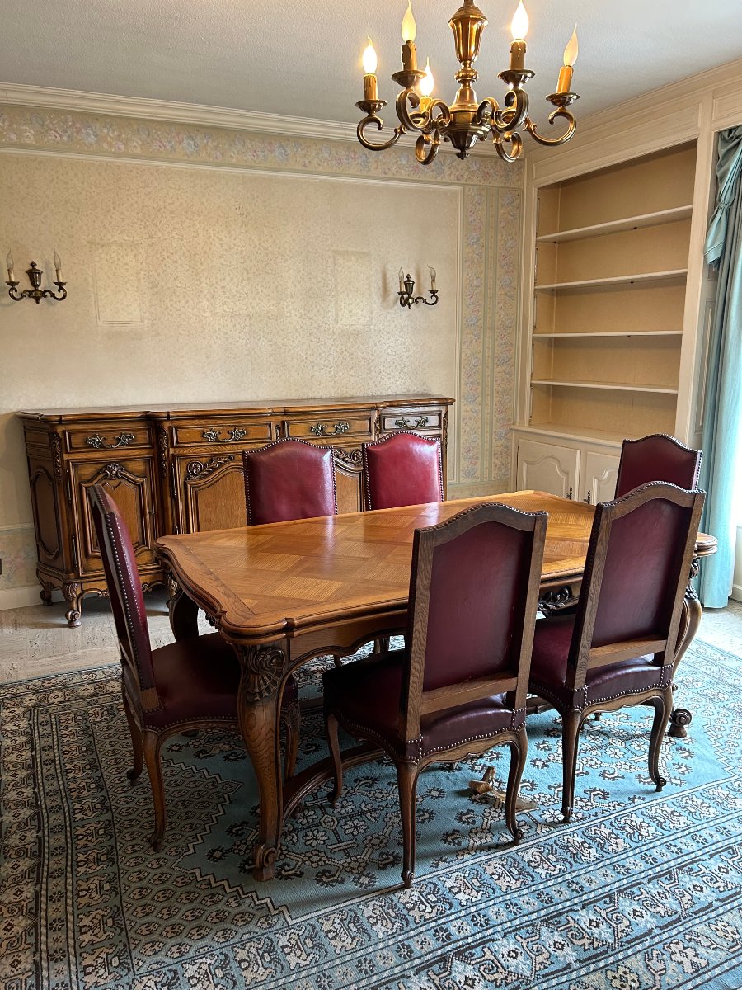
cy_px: 495
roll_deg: +0.0
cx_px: 371
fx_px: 743
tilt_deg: -11.3
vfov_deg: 67.3
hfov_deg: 53.1
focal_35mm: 26
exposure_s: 1/50
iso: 250
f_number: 1.5
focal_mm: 5.7
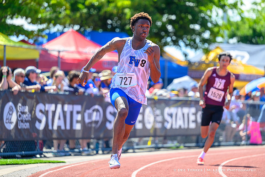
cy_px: 80
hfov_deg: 11.2
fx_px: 1351
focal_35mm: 184
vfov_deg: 7.5
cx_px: 126
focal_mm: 160
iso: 450
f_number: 2.8
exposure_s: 1/2500
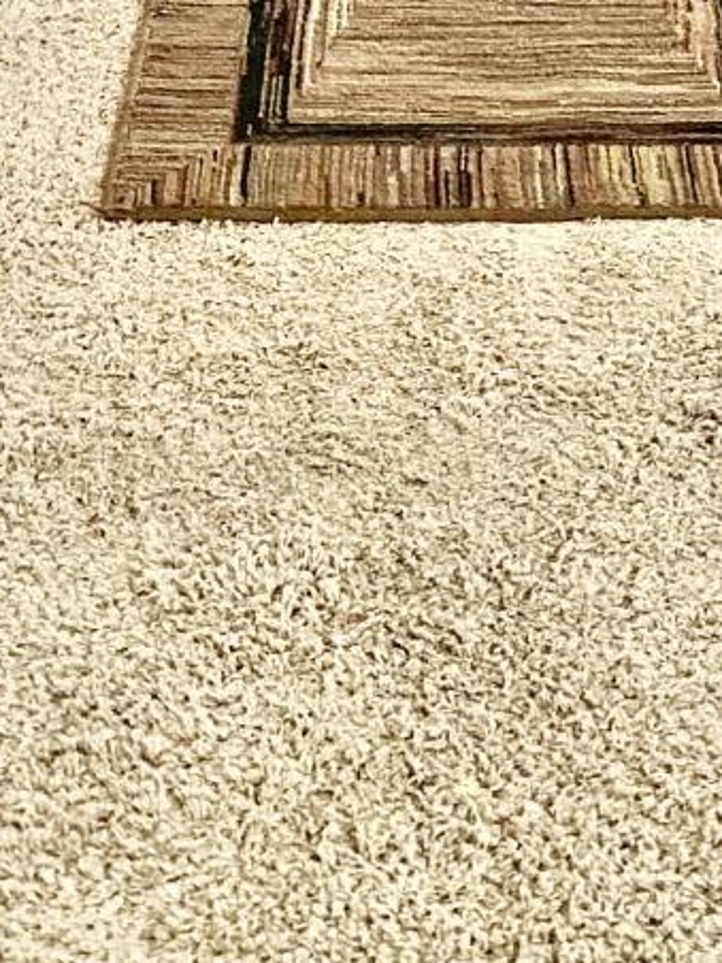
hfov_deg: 12.8
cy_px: -1087
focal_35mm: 115
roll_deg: -1.1
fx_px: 3198
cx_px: 652
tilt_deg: -3.0
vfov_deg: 13.9
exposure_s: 1/60
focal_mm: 4.25
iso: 320
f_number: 1.8
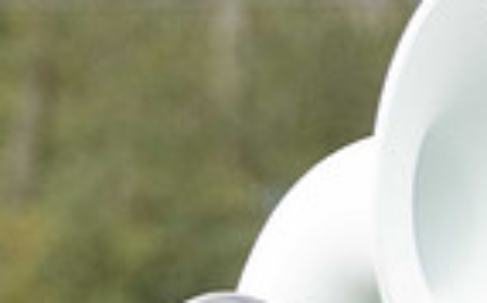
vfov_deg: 0.9
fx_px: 19103
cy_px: 759
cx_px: 308
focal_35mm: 1441
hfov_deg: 1.5
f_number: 5.6
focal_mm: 300
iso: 2500
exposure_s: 1/1600
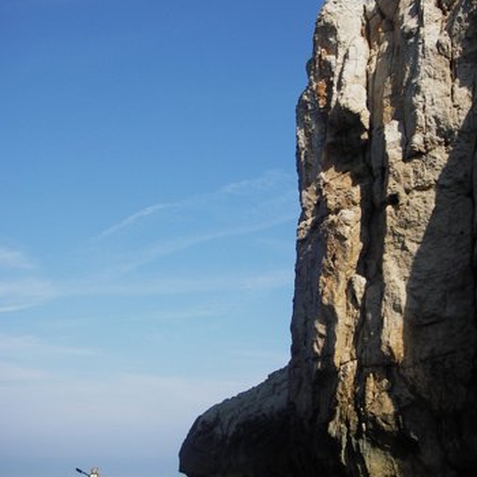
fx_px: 717
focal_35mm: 46
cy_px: 237
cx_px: 234
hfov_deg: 36.8
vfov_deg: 36.8
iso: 50
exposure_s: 1/640
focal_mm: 6.3
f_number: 3.3
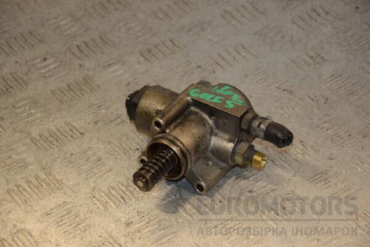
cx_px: 185
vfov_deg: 11.4
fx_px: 1233
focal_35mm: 120
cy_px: 124
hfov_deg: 17.1
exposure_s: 1/200
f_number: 5.3
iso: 800
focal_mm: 80
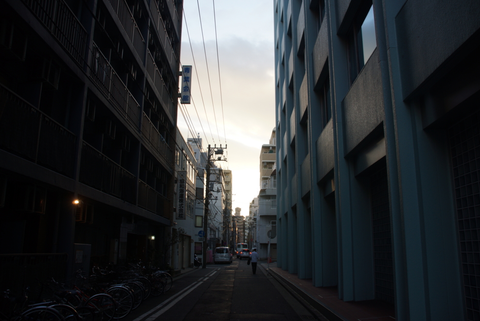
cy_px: 165
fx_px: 373
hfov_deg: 65.4
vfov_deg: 46.4
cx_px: 243
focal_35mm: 28
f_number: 5.6
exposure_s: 1/60
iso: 100
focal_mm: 18
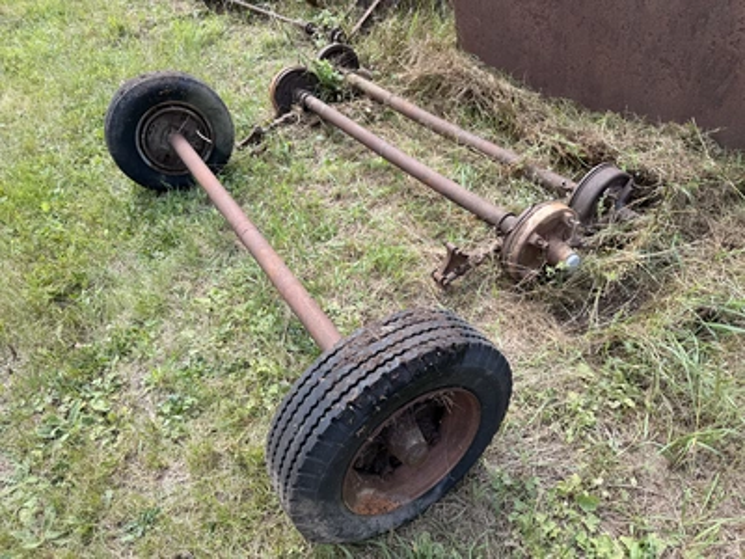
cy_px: 280
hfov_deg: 71.6
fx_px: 517
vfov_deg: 56.8
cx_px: 372
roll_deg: +1.4
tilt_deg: -42.5
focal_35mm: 24
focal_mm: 6.76
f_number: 1.78
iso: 100
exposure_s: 1/967
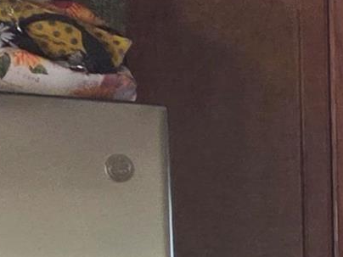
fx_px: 1734
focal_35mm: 175
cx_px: 626
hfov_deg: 10.6
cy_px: 492
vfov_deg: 8.1
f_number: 1.8
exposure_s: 1/120
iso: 1250
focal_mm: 5.4
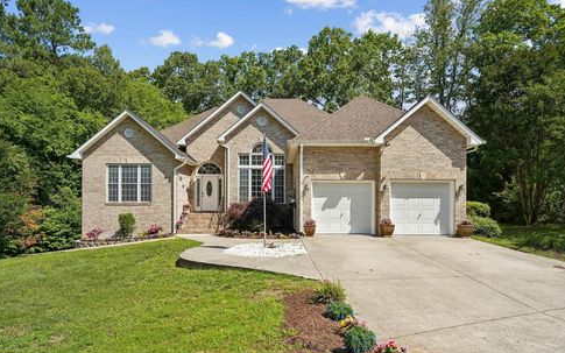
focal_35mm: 21
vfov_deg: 56.5
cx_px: 287
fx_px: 328
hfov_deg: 81.4
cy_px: 185
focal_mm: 20.3
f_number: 7.1
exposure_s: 1/1000
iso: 320
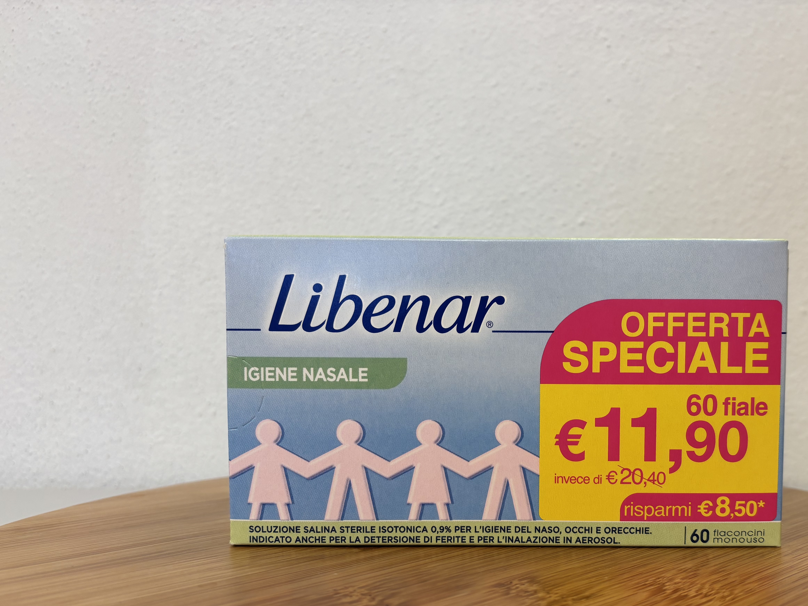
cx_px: 491
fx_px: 747
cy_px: 373
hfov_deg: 56.3
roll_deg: -0.1
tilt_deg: -3.2
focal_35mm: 32
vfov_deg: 43.9
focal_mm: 5.96
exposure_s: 1/100
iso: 64
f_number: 1.6
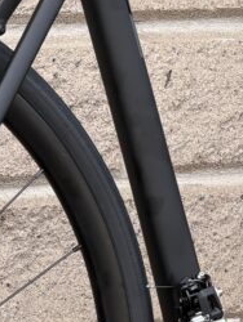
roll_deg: -0.1
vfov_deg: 6.2
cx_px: 257
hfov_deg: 4.6
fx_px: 2990
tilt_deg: -3.5
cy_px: 131
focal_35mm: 320
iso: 50
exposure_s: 1/121
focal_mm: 16.89
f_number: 2.8
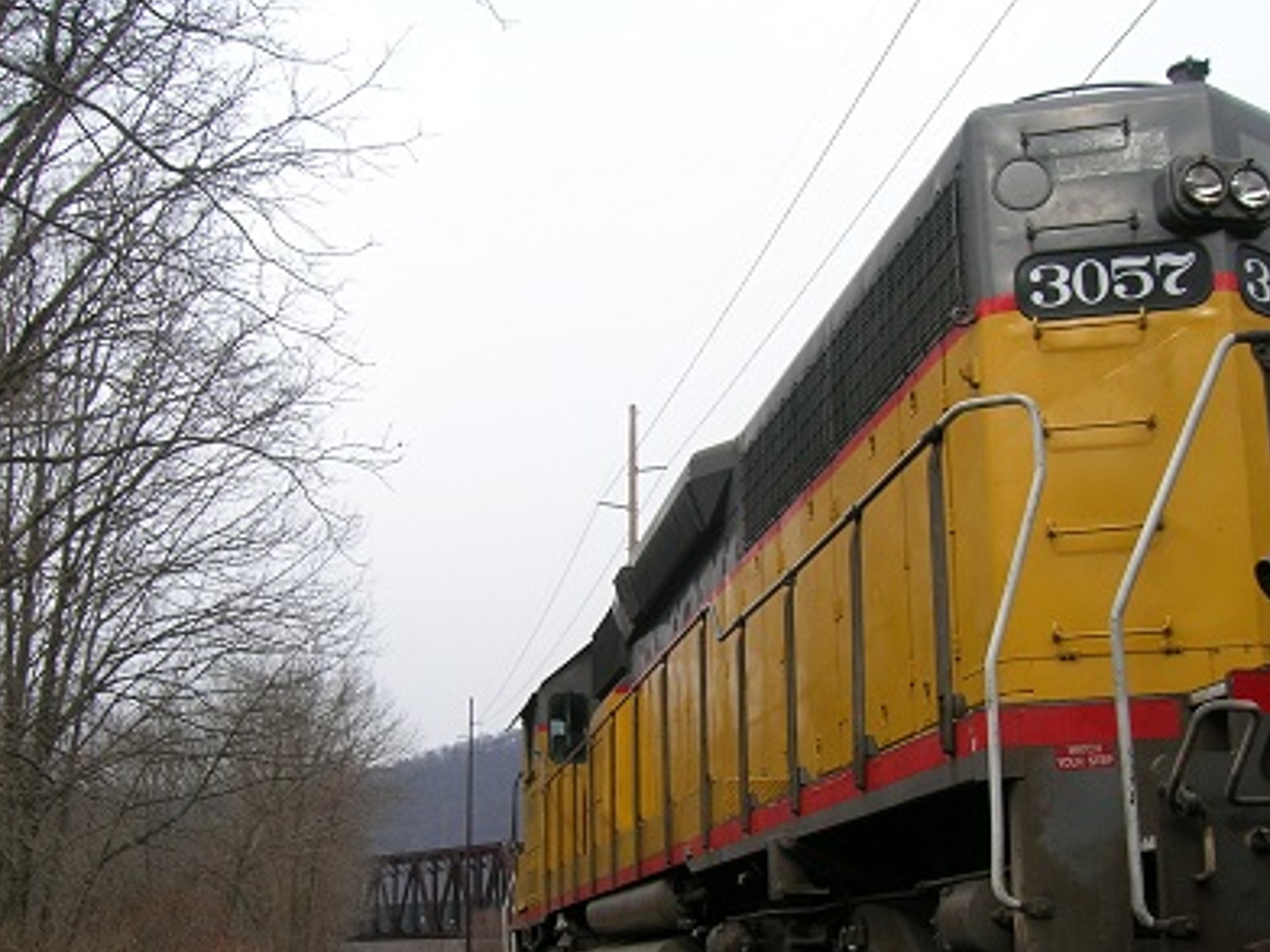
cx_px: 643
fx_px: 1651
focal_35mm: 45
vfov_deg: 32.0
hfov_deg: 42.1
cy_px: 617
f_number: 4.9
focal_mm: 5.7
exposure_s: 1/116
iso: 50
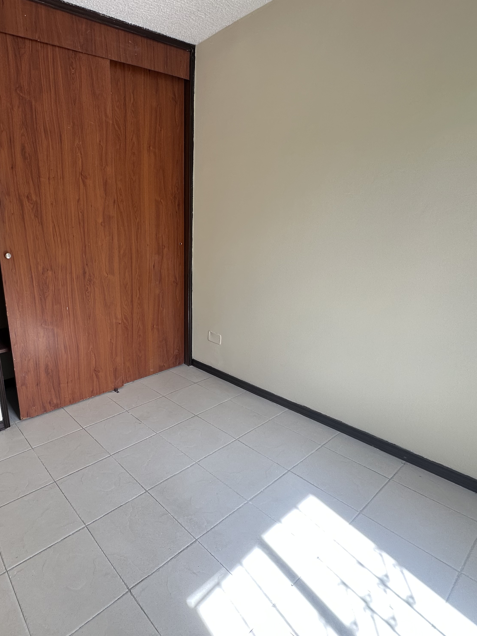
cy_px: 316
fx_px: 349
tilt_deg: -15.1
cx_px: 134
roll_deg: +1.8
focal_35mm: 19
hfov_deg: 65.5
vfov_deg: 84.7
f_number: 2.2
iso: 40
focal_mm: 2.22
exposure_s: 1/99
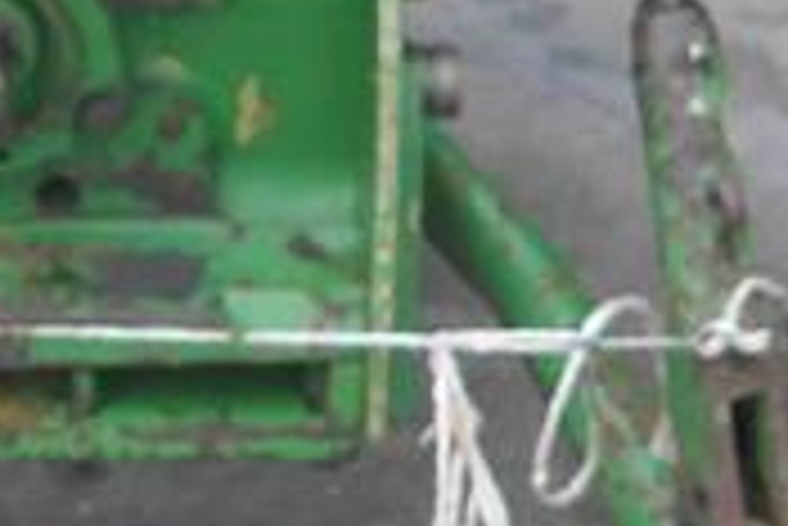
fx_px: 3724
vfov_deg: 8.1
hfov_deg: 12.0
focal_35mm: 170
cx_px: 104
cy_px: 243
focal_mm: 14
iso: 1250
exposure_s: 1/60
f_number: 3.5
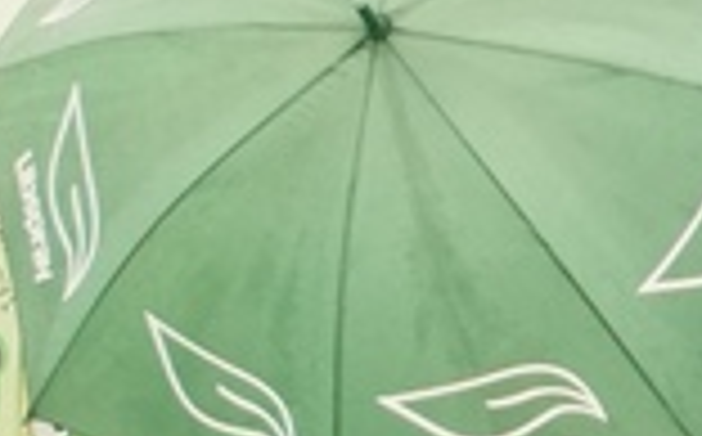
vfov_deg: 3.7
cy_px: 270
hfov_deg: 5.5
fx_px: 6701
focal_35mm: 351
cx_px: 2448
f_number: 2.8
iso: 1000
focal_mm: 31
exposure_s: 1/2000
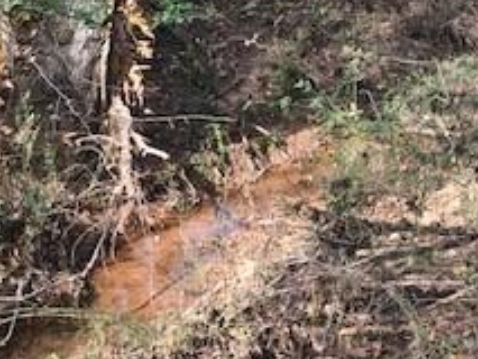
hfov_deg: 23.1
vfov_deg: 17.5
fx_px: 1161
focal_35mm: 84
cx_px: 130
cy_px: 254
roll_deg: -3.5
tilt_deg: -21.5
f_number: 1.8
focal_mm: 3.99
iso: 20
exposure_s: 1/363
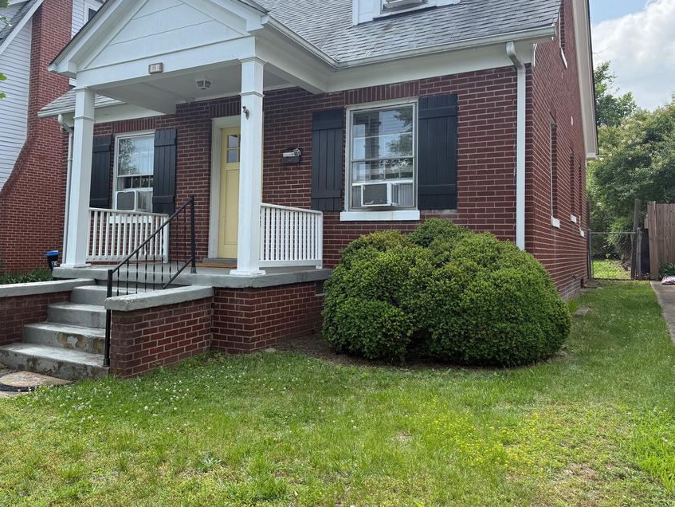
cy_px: 206
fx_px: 566
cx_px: 276
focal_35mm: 29
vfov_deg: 48.0
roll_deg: -0.7
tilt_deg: +5.2
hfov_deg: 61.2
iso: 100
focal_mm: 6.76
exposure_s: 1/2110
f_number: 1.78
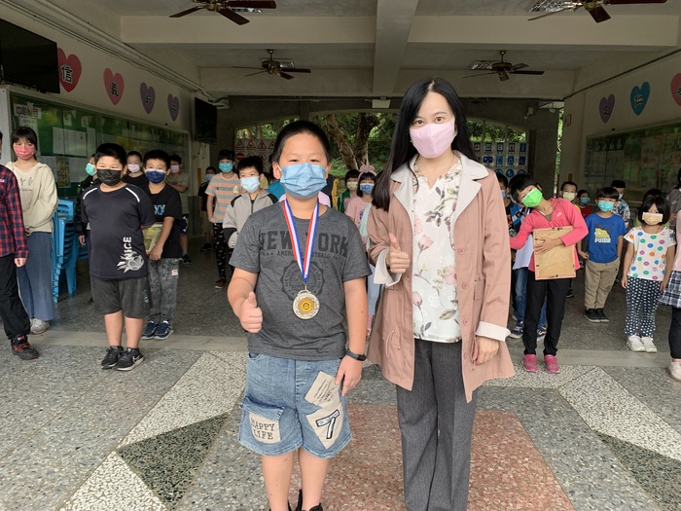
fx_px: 511
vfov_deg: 53.1
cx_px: 340
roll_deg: -1.4
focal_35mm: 26
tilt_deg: -9.8
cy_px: 256
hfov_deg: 67.3
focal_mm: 4.25
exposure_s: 1/121
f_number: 1.8
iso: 50
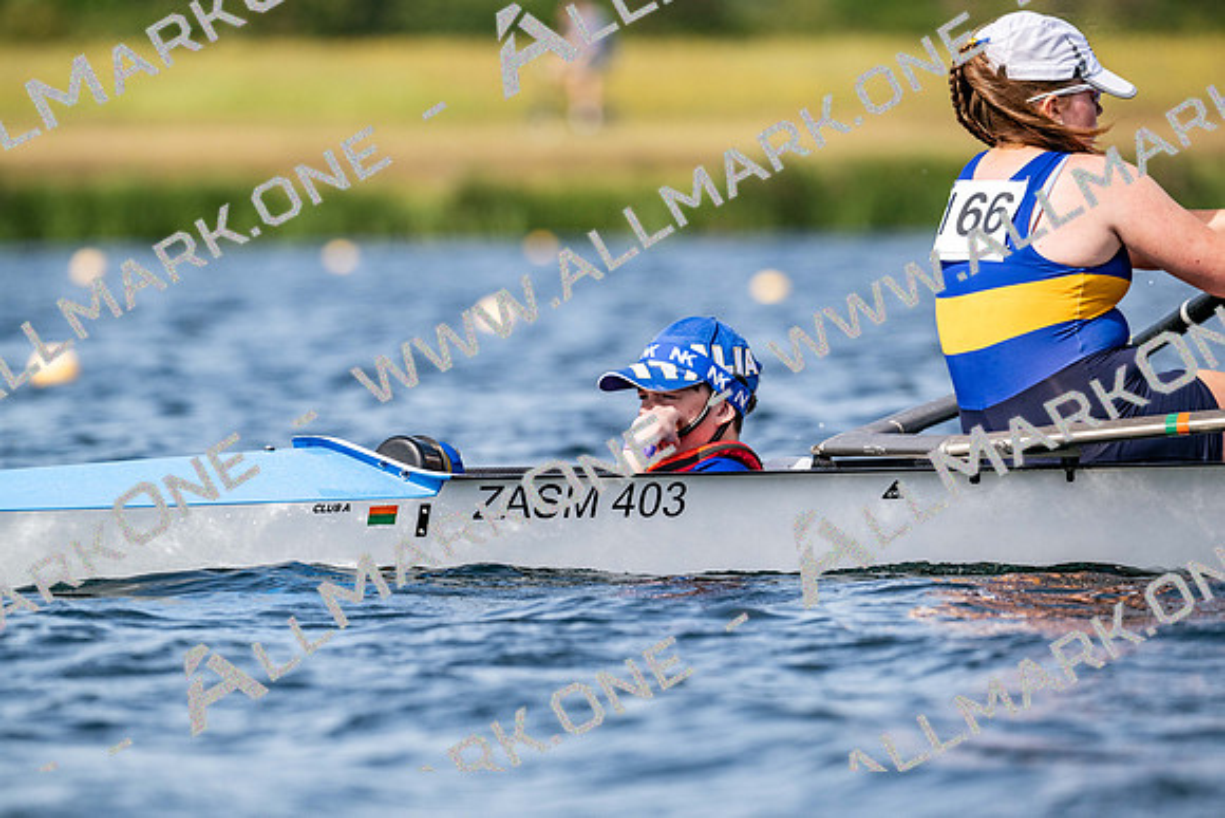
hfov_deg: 5.2
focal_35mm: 400
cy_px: 409
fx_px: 13614
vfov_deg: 3.4
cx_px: 612
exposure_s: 1/2500
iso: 360
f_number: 5.6
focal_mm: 400
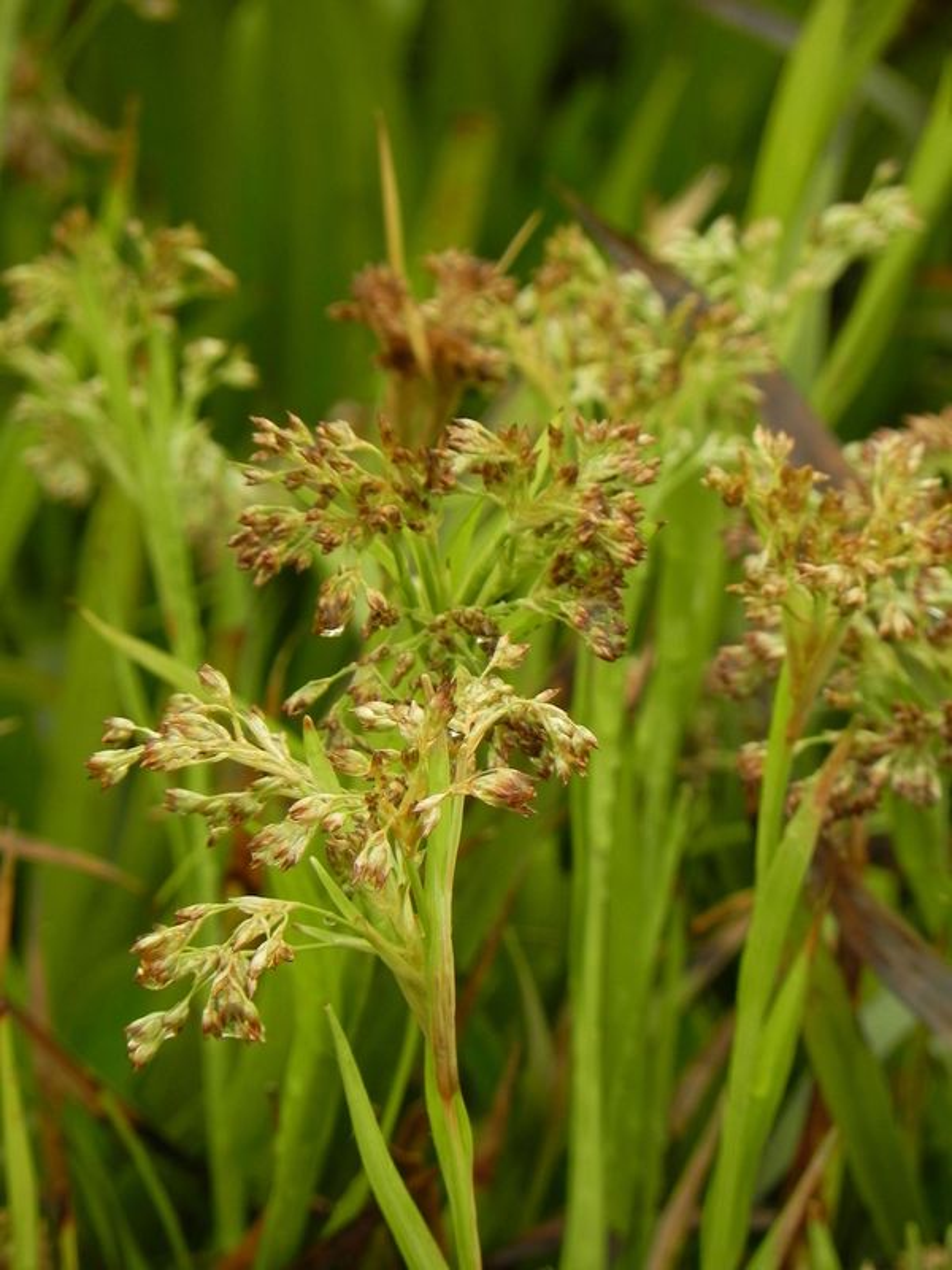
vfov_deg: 3.6
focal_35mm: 550
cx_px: 476
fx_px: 20168
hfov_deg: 2.7
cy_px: 635
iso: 160
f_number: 5
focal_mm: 97.8
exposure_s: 1/200
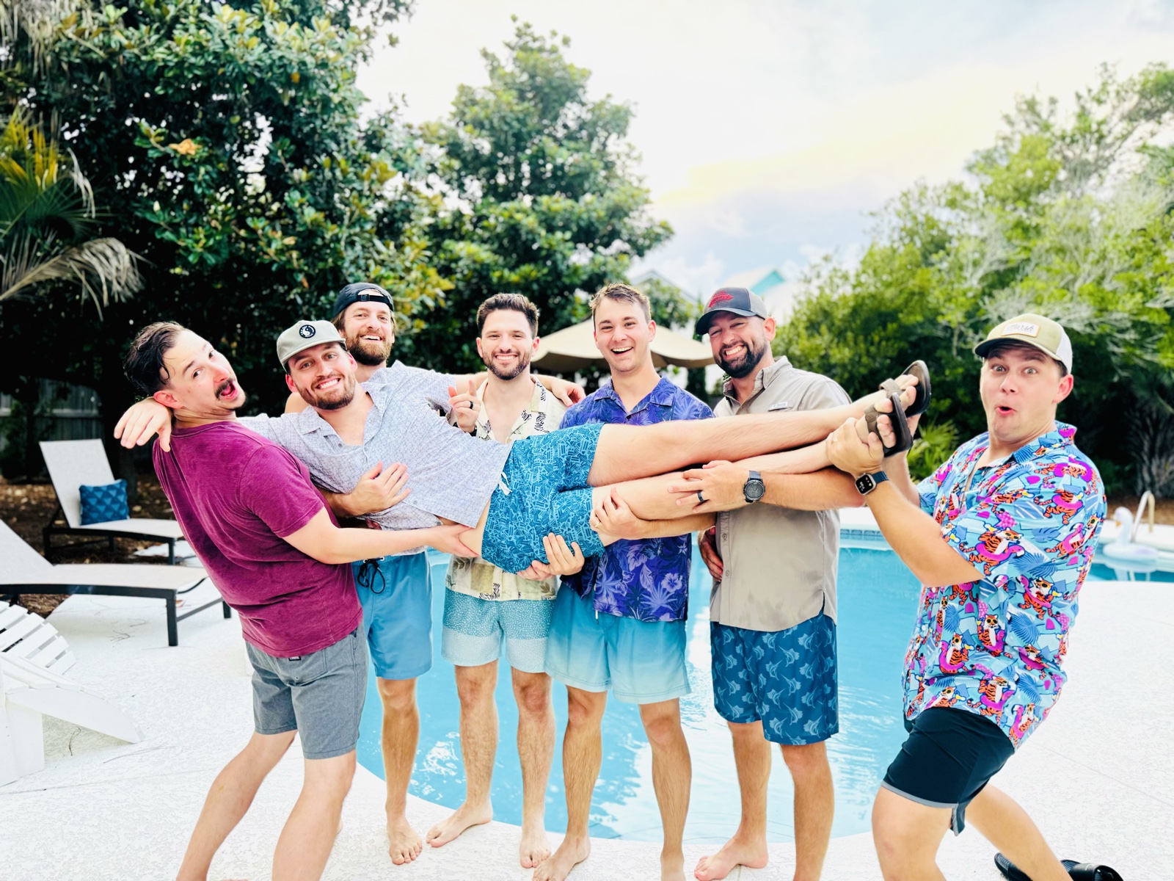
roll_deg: -0.9
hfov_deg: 71.6
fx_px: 814
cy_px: 440
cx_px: 587
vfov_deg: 56.8
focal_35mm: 24
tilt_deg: -2.0
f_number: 1.78
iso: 100
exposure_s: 1/121
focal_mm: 6.76
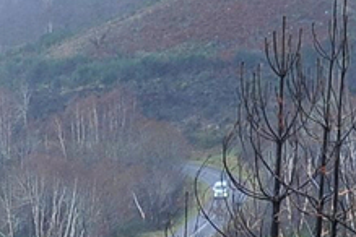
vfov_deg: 5.3
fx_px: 2531
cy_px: 460
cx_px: -426
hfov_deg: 7.6
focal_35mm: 256
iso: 400
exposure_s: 1/125
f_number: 5
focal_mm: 35
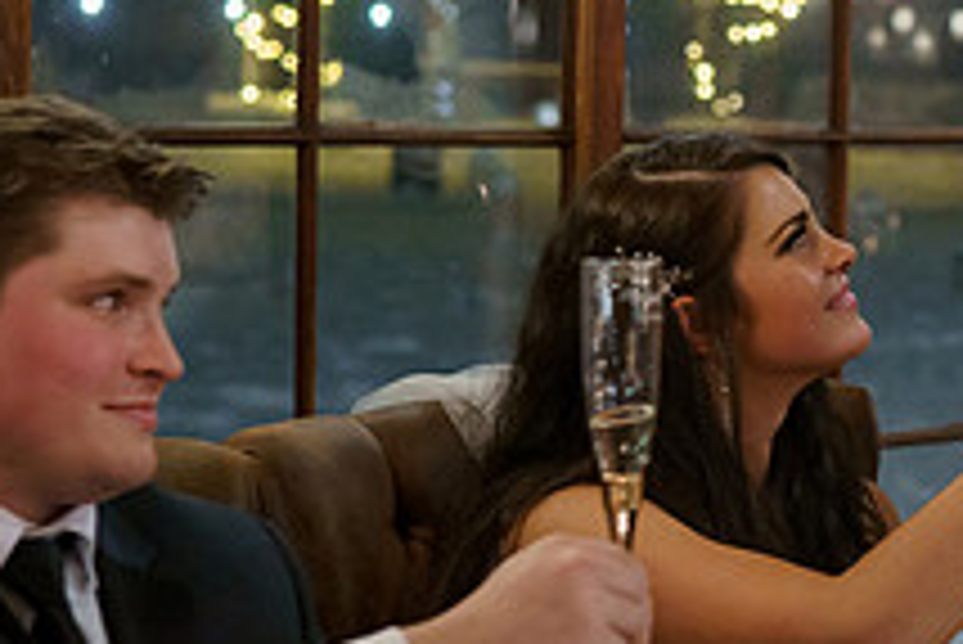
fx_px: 2543
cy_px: 299
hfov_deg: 20.7
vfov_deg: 14.4
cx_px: 994
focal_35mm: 95
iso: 3200
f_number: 2.2
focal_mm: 35
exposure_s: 1/250
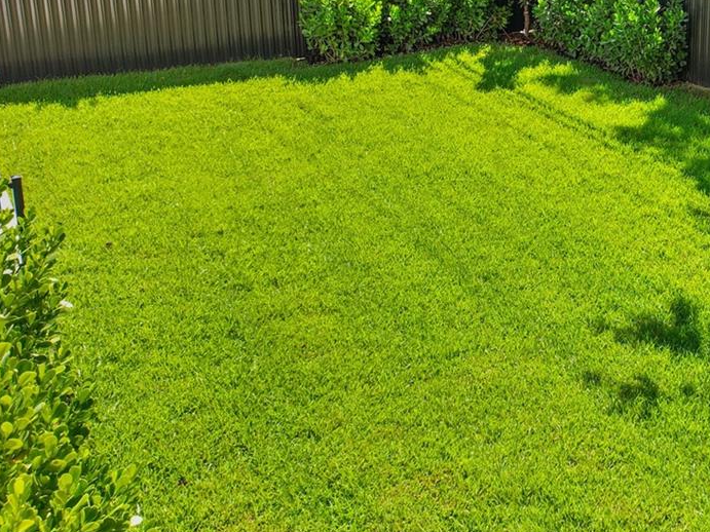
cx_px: 637
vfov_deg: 28.6
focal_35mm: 49
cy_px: 66
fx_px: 1005
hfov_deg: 36.5
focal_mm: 8.38
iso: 100
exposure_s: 1/500
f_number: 2.8
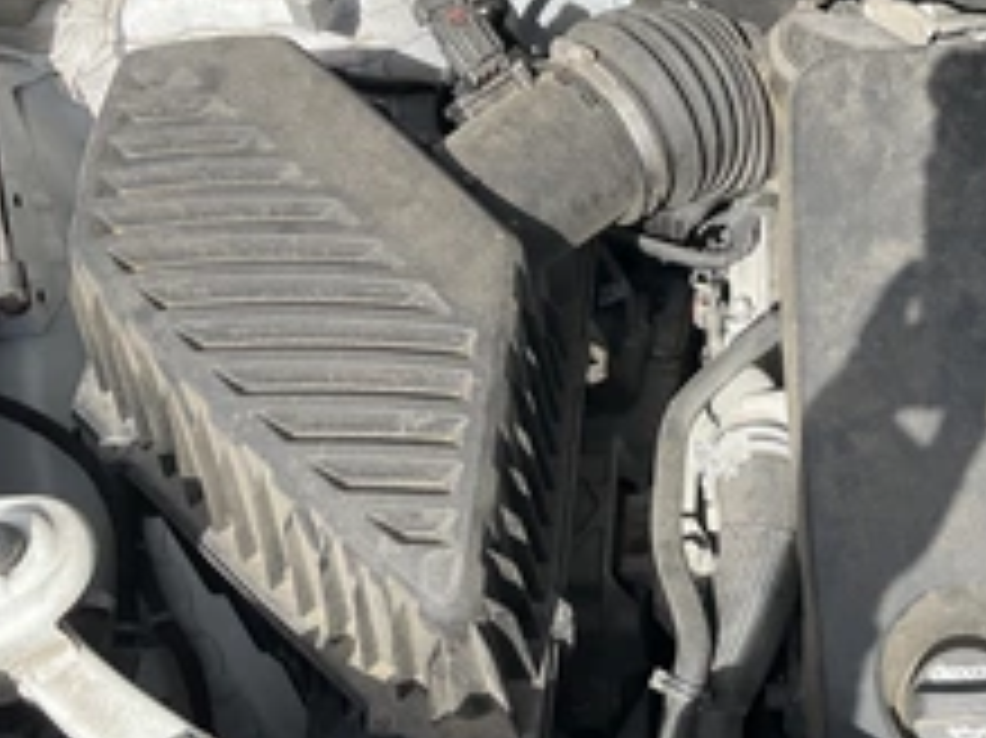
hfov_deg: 35.2
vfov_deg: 27.4
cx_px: 770
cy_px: 468
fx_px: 1509
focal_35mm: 53
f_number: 1.8
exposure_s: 1/674
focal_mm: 3
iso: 25
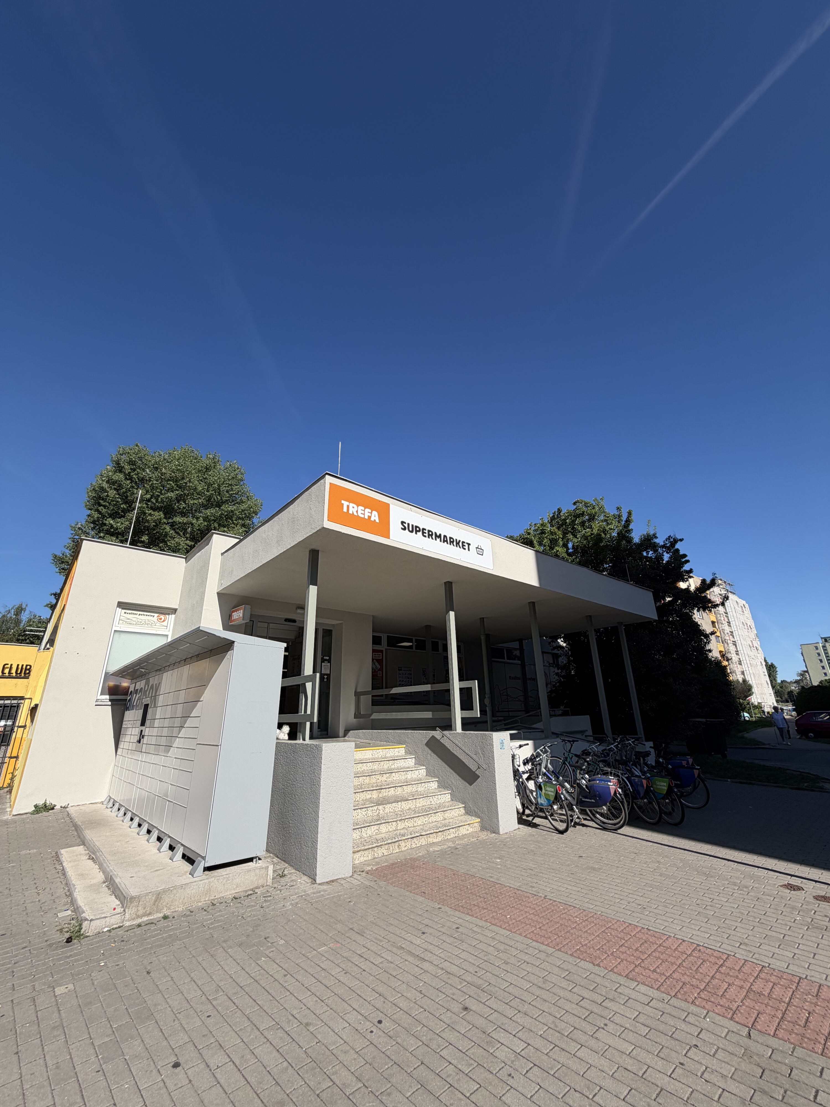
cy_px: 554
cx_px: 415
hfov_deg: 85.7
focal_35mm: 14
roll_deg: +1.3
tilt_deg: +20.5
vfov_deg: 102.1
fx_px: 448
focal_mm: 2.22
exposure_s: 1/770
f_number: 2.2
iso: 20
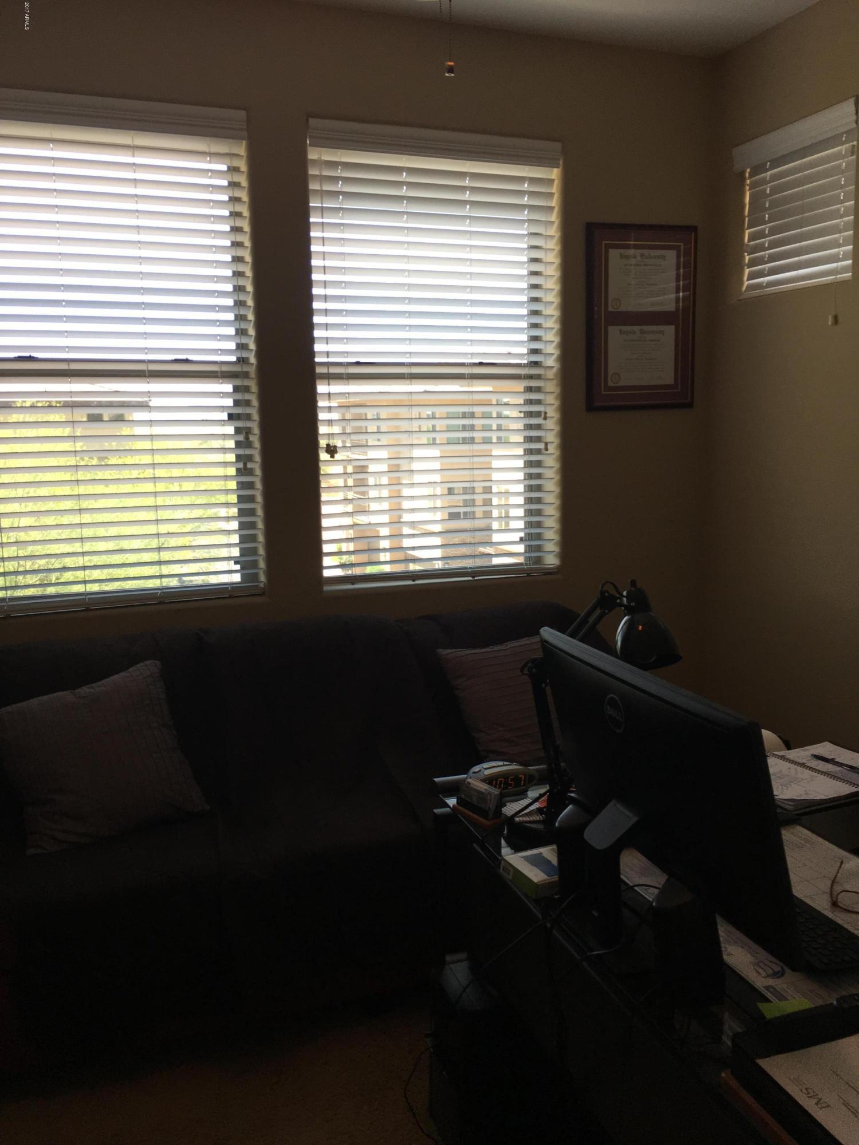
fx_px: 960
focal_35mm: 29
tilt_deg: -7.4
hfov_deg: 48.2
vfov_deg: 61.7
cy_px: 572
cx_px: 430
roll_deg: +1.0
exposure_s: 1/120
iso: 32
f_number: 2.2
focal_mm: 4.15
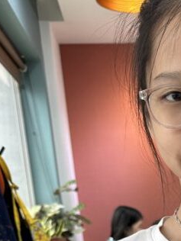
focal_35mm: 76
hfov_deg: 18.1
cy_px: 331
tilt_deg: -11.8
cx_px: 233
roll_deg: +2.4
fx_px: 530
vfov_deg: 22.4
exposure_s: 1/100
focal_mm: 6.86
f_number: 1.78
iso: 64
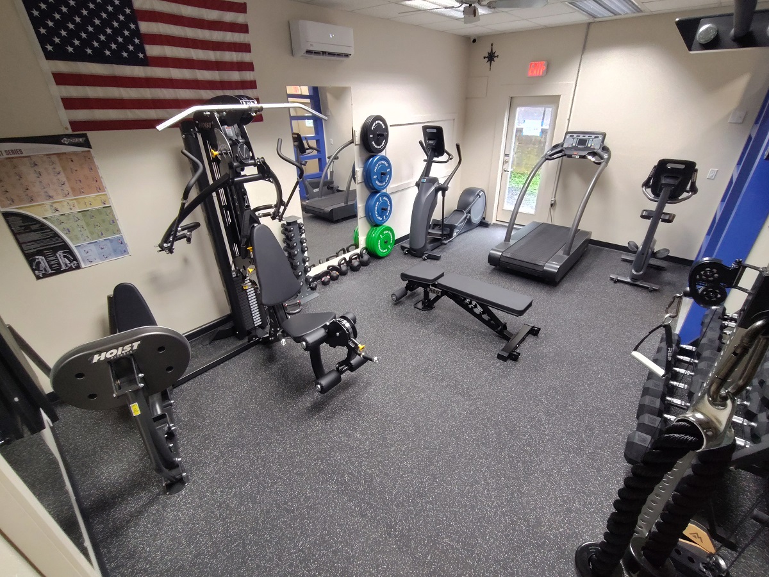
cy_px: 288
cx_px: 384
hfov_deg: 94.5
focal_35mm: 16
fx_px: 355
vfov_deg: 78.1
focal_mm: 1.66
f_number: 2.2
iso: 463
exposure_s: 1/30
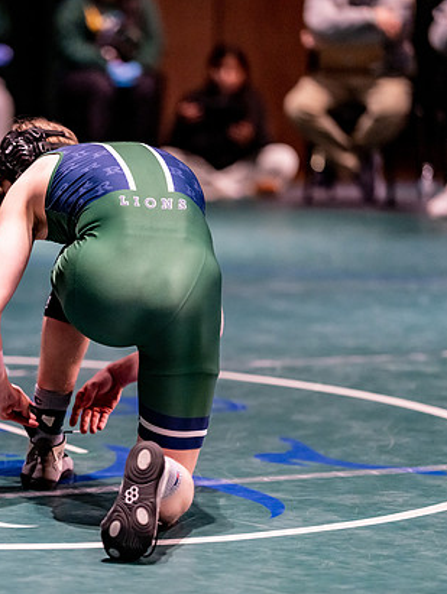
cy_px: 298
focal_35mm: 196
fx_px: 3369
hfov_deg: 7.6
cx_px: 32
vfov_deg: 10.1
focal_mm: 135
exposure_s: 1/640
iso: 2000
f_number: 1.8
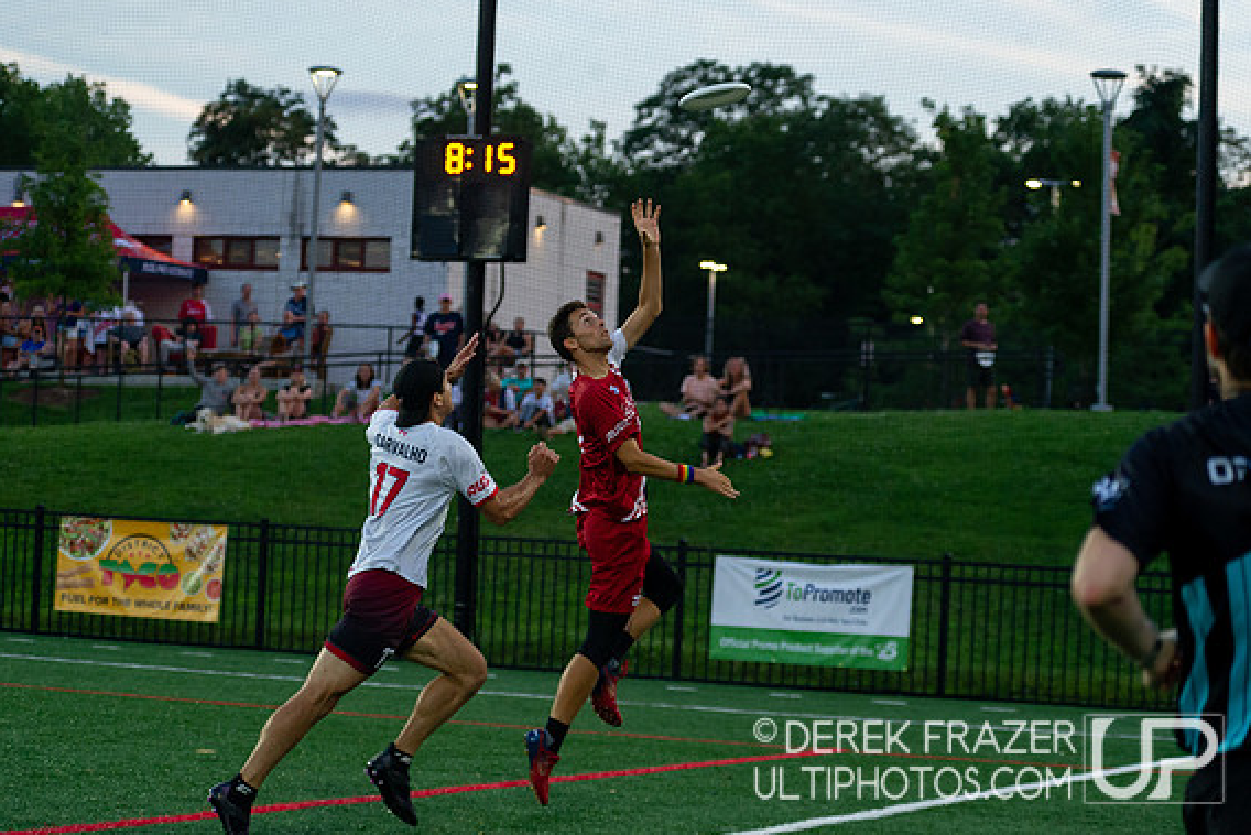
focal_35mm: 102
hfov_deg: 20.0
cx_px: 614
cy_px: 419
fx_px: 3545
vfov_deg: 13.4
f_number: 4
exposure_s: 1/1000
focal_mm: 100
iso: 2500
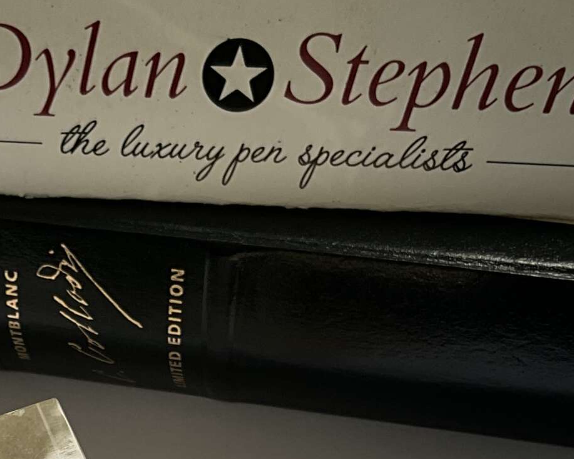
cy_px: 588
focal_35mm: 79
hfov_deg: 23.6
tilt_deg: -56.9
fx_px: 1342
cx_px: 76
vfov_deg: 18.2
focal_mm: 3
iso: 20
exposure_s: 1/122
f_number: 1.8
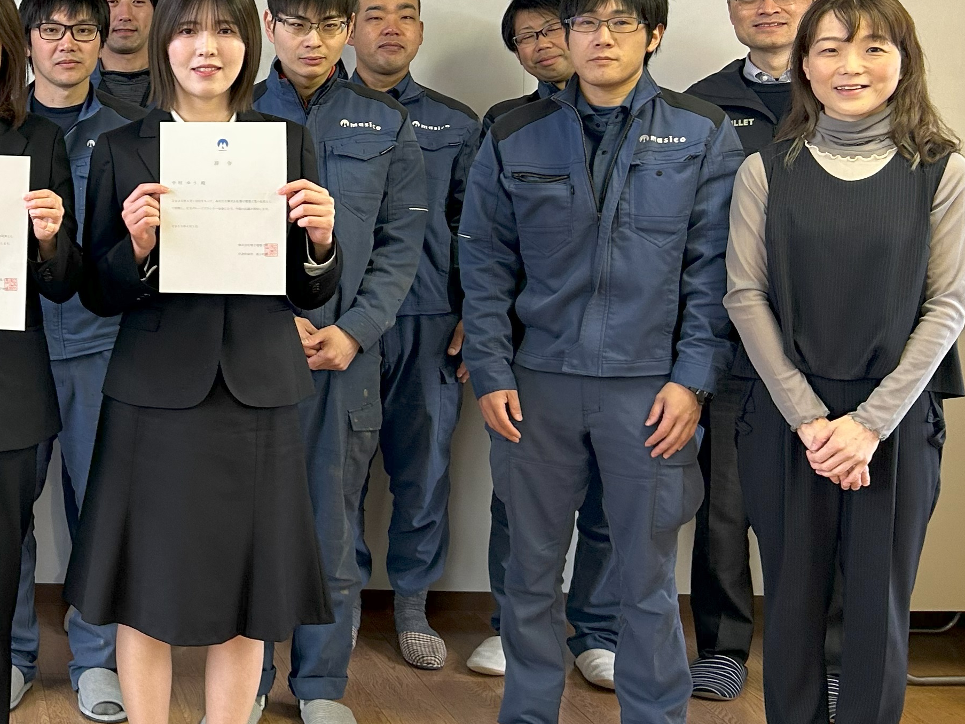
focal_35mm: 58
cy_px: 191
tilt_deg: -4.0
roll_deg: -0.2
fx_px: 1617
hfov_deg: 30.1
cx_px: -75
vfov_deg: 25.0
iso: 80
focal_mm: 5.7
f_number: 1.5
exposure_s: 1/50
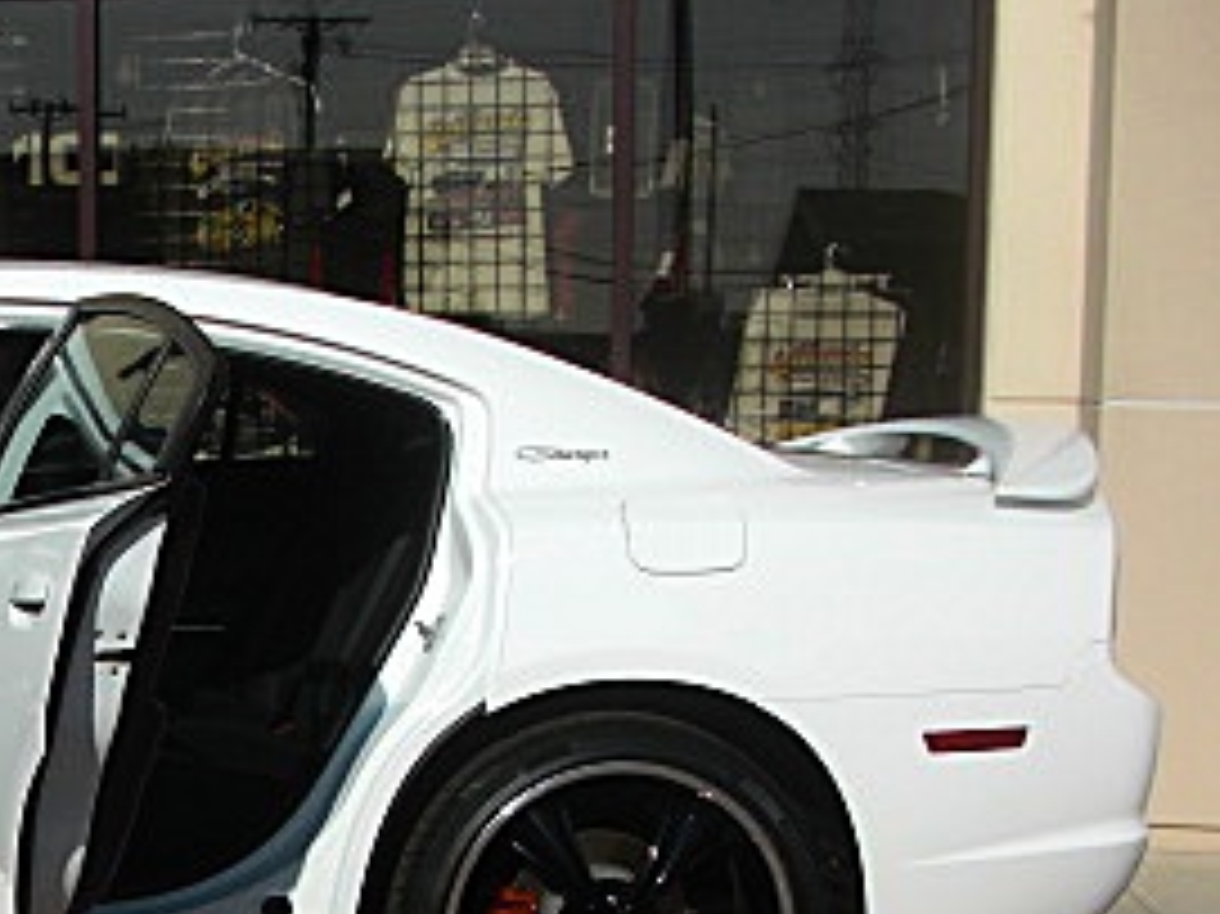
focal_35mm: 85
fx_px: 2994
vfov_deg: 17.0
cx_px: -167
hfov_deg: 21.7
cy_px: 919
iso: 50
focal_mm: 6.3
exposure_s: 1/200
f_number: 7.9
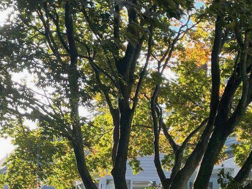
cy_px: 240
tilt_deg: -1.8
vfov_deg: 16.0
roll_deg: -1.0
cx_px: 40
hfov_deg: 21.9
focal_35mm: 88
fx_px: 641
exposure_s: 1/698
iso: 32
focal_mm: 4.2
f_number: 1.6
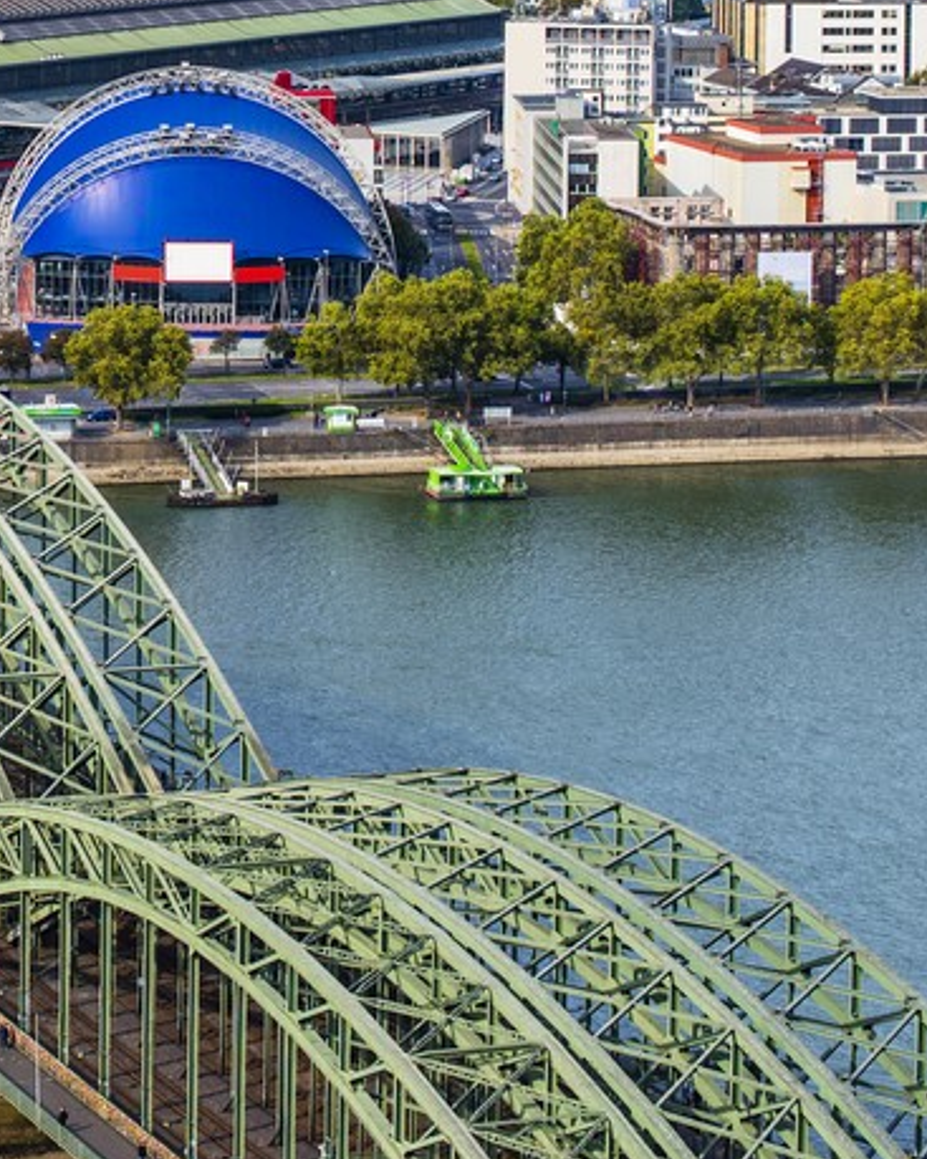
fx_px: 4734
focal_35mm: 138
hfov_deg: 10.9
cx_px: -270
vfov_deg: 13.8
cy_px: 86
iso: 100
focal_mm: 50
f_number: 8
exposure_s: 1/30
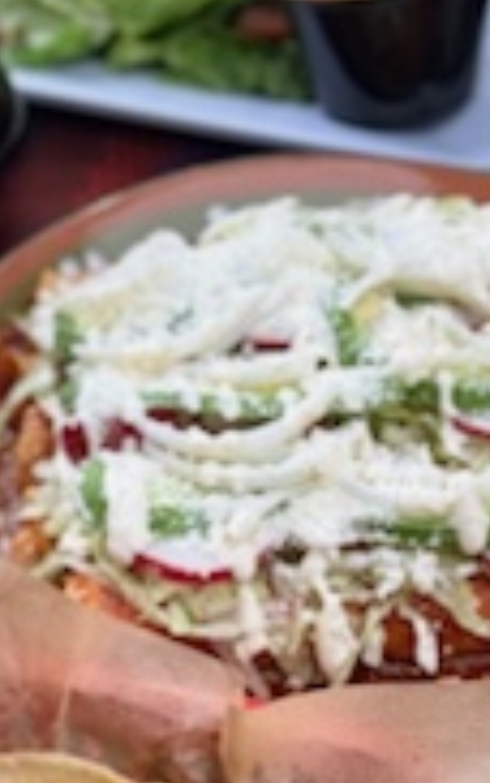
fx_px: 2859
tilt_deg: -46.6
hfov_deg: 9.6
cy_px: 710
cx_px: -142
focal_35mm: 134
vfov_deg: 15.4
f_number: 1.78
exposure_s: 1/222
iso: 64
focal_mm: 6.76
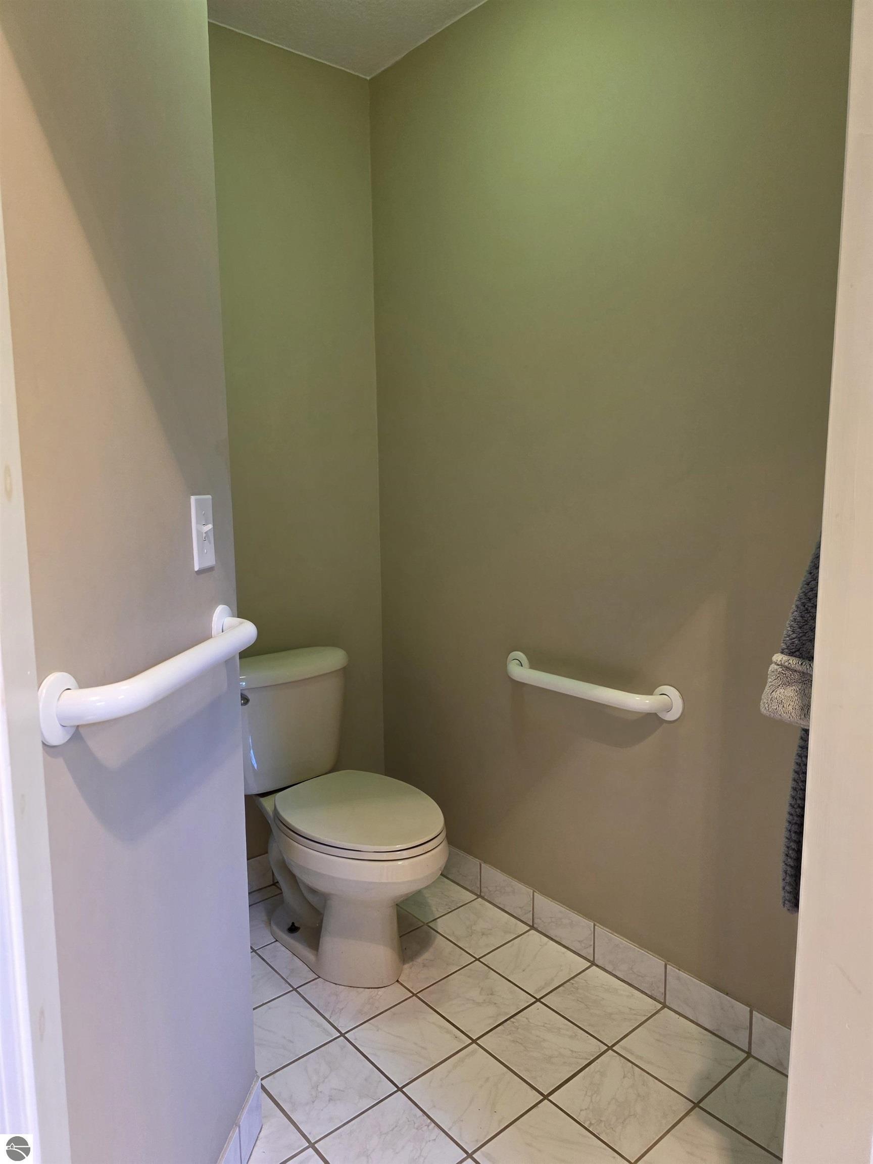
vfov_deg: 73.9
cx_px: 436
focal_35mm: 23
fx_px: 773
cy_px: 582
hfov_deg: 58.9
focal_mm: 6.3
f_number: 1.7
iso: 250
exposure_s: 1/120
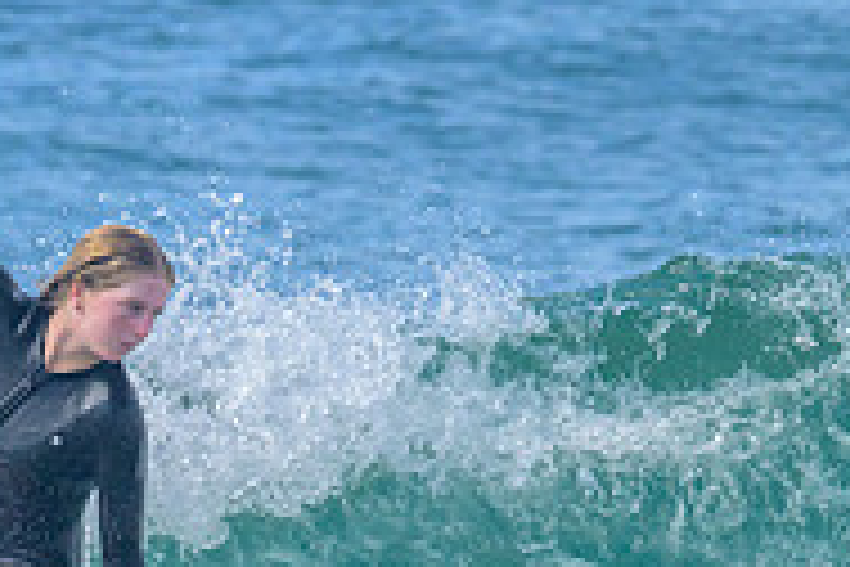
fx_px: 49036
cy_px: 627
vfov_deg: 0.7
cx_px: -129
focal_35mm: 2077
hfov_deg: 1.0
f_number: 11
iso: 1100
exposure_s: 1/2000
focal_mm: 540
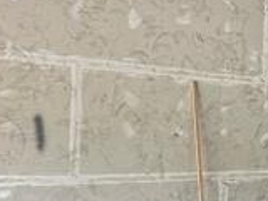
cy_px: 137
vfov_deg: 17.7
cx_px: 437
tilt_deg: +0.0
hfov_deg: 19.5
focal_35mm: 83
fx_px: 643
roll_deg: -0.6
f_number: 1.8
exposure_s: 1/99
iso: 64
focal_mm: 1.57
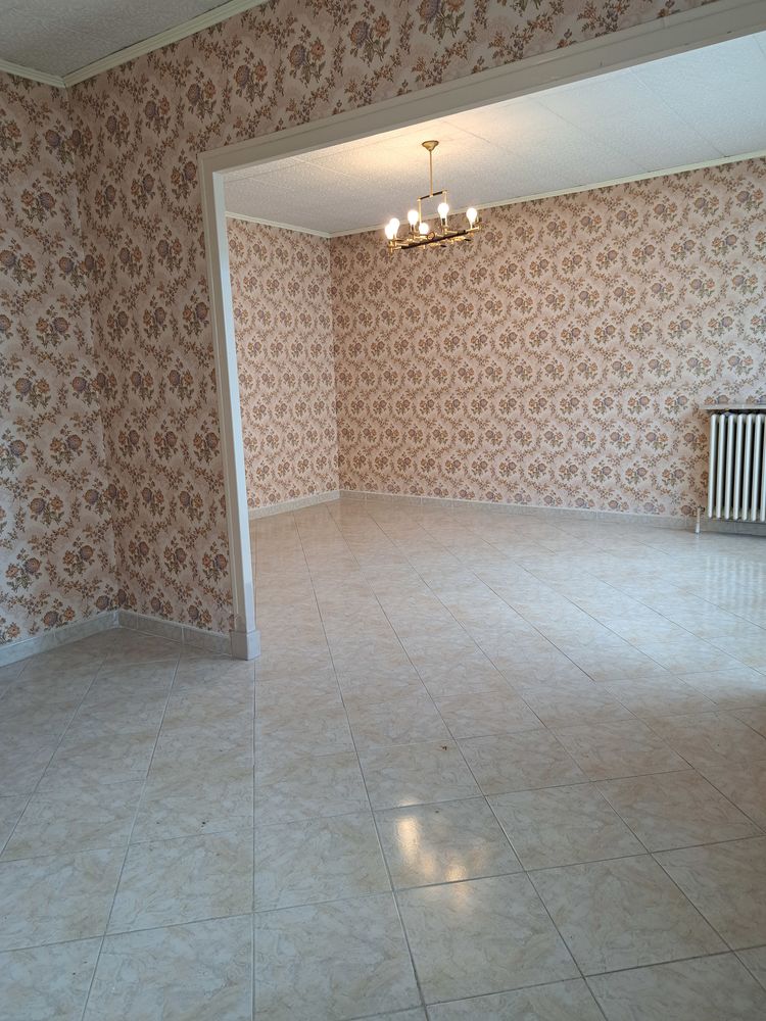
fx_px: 708
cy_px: 510
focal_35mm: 24
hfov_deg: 56.8
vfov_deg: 71.6
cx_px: 383
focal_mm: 5.23
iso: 80
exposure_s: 1/50
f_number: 1.8
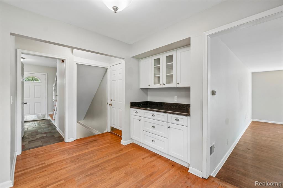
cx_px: 142
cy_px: 94
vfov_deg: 77.3
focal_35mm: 15
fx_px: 118
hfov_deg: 100.4
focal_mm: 10
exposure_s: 1/10
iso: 400
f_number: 8
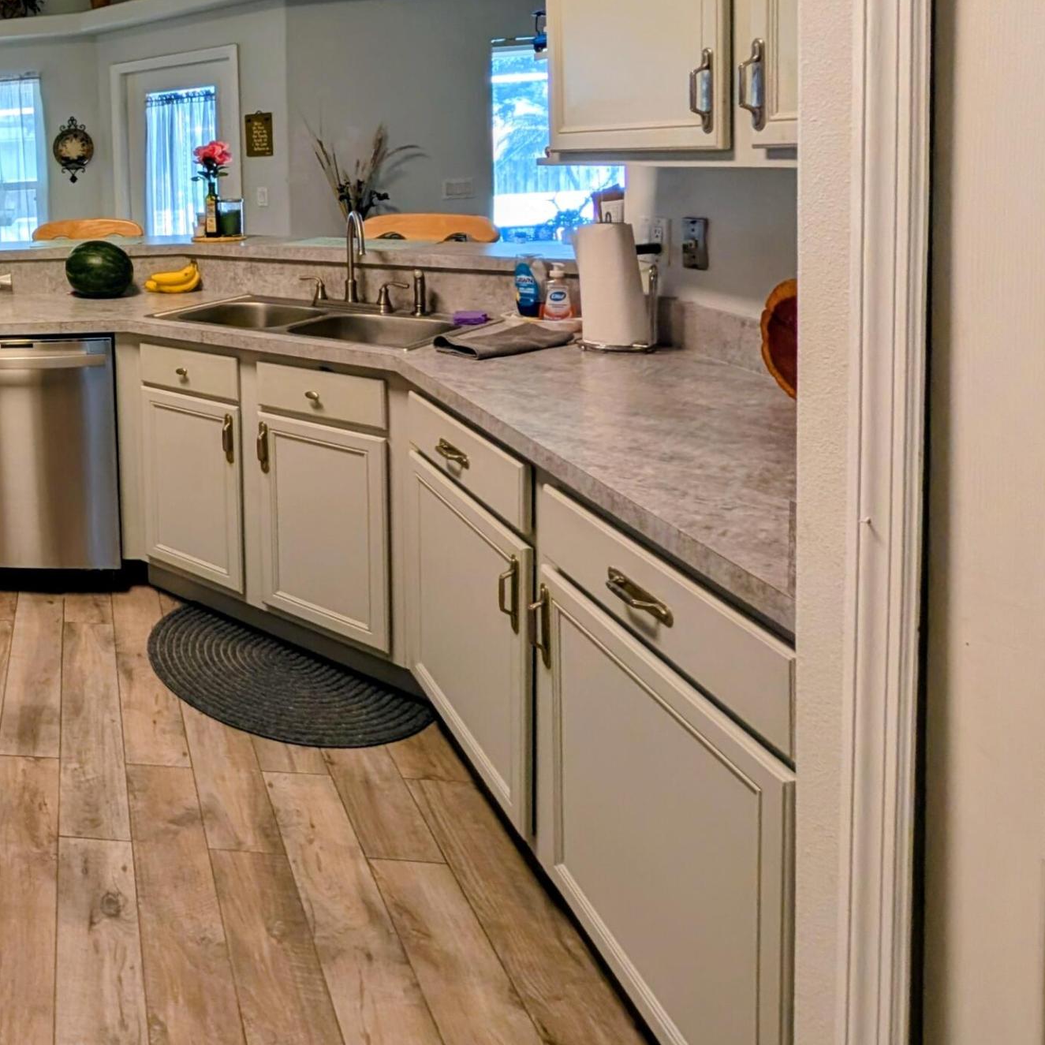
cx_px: -81
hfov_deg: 49.2
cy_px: 218
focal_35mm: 23
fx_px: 786
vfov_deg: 62.0
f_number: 1.7
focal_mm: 2.02
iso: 93
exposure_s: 1/120
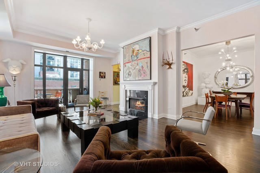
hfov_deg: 96.7
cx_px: 130
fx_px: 116
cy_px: 86
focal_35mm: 16
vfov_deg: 73.8
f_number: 7.1
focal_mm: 16
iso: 320
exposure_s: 1/2
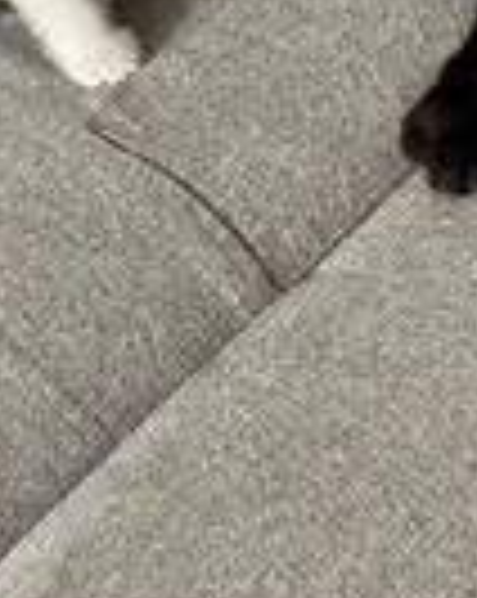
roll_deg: +16.1
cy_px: -128
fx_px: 1592
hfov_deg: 16.6
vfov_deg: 19.9
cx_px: 502
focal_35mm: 90
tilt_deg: -41.9
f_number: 1.6
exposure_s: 1/59
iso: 500
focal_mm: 4.2
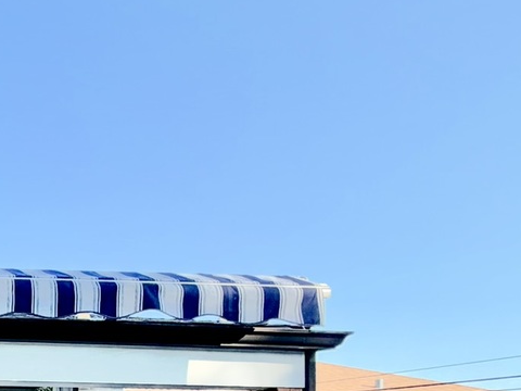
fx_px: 632
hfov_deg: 28.8
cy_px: 469
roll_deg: -0.3
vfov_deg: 29.5
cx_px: -257
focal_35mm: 42
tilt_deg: +0.8
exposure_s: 1/502
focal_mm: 2.22
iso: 50
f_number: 2.2
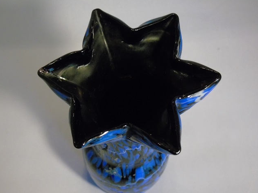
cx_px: 127
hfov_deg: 30.7
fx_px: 469
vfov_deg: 23.3
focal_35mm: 63
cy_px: 96
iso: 800
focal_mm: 11
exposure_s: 1/60
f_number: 4.5
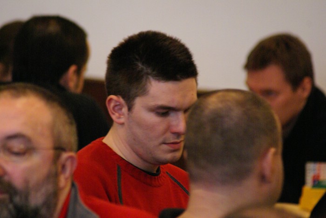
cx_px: 163
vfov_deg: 3.1
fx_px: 4078
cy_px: 109
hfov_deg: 4.6
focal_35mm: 450
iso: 1600
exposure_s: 1/10
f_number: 5.6
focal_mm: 300
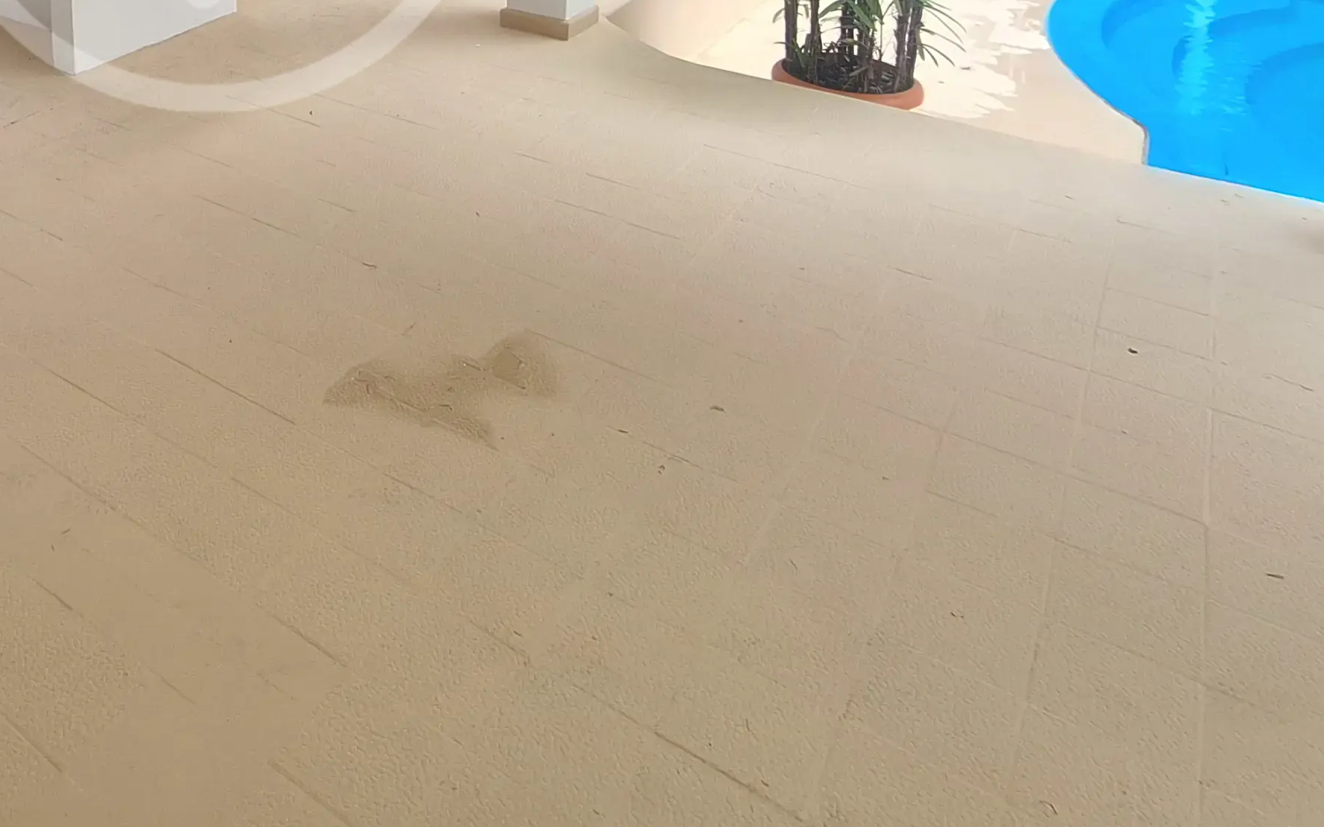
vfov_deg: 32.9
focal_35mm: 31
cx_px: 210
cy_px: -179
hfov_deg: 55.5
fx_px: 1119
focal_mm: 1.74
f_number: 2.2
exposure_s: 1/136
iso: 40
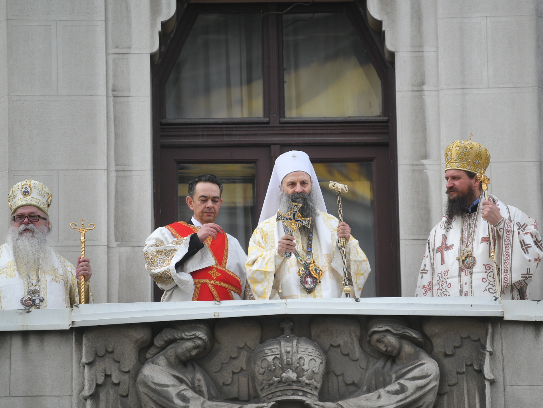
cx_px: 303
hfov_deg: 8.6
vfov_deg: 6.5
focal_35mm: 229
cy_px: 205
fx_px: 3592
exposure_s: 1/2000
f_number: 2.8
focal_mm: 200
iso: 400
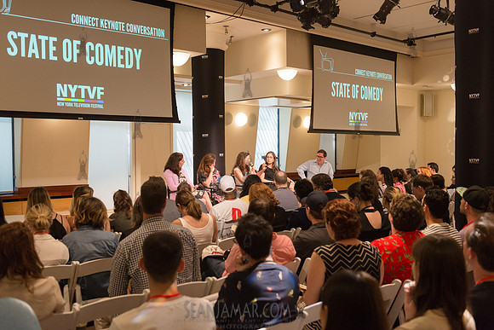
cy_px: 165
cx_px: 247
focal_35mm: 36
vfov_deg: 36.9
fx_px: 494
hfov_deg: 53.1
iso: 2500
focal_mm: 36
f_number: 4
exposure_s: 1/200
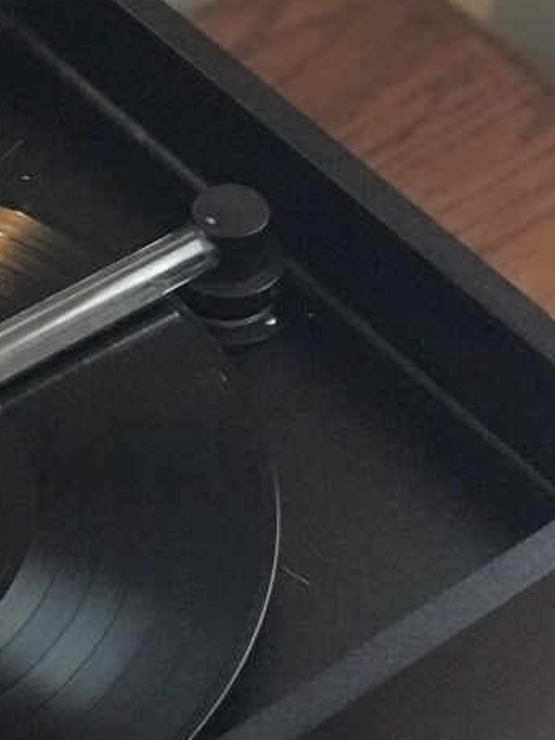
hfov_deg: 11.7
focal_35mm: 126
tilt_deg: -50.5
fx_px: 2695
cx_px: 27
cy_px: 582
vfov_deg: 15.6
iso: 1250
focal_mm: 6.6
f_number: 2.8
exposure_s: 1/60
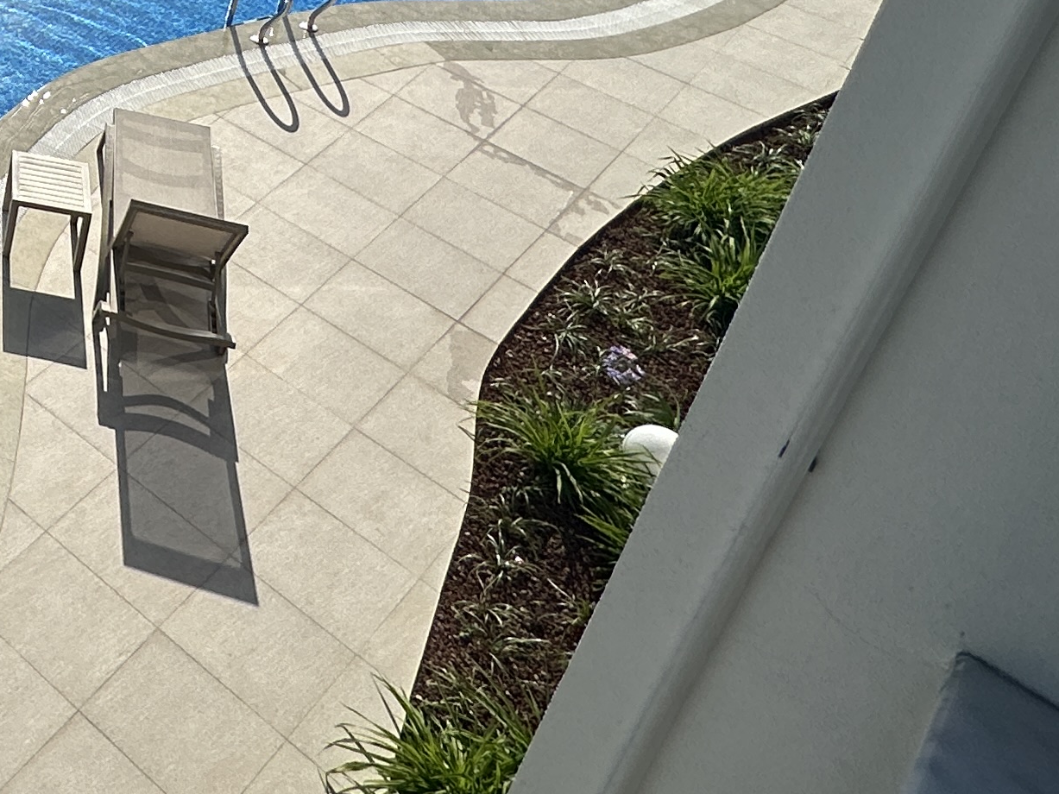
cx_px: -425
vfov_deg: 27.1
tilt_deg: -25.0
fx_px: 1407
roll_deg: -0.2
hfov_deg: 29.7
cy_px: -207
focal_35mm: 46
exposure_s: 1/3401
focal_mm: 2.22
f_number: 2.2
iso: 50
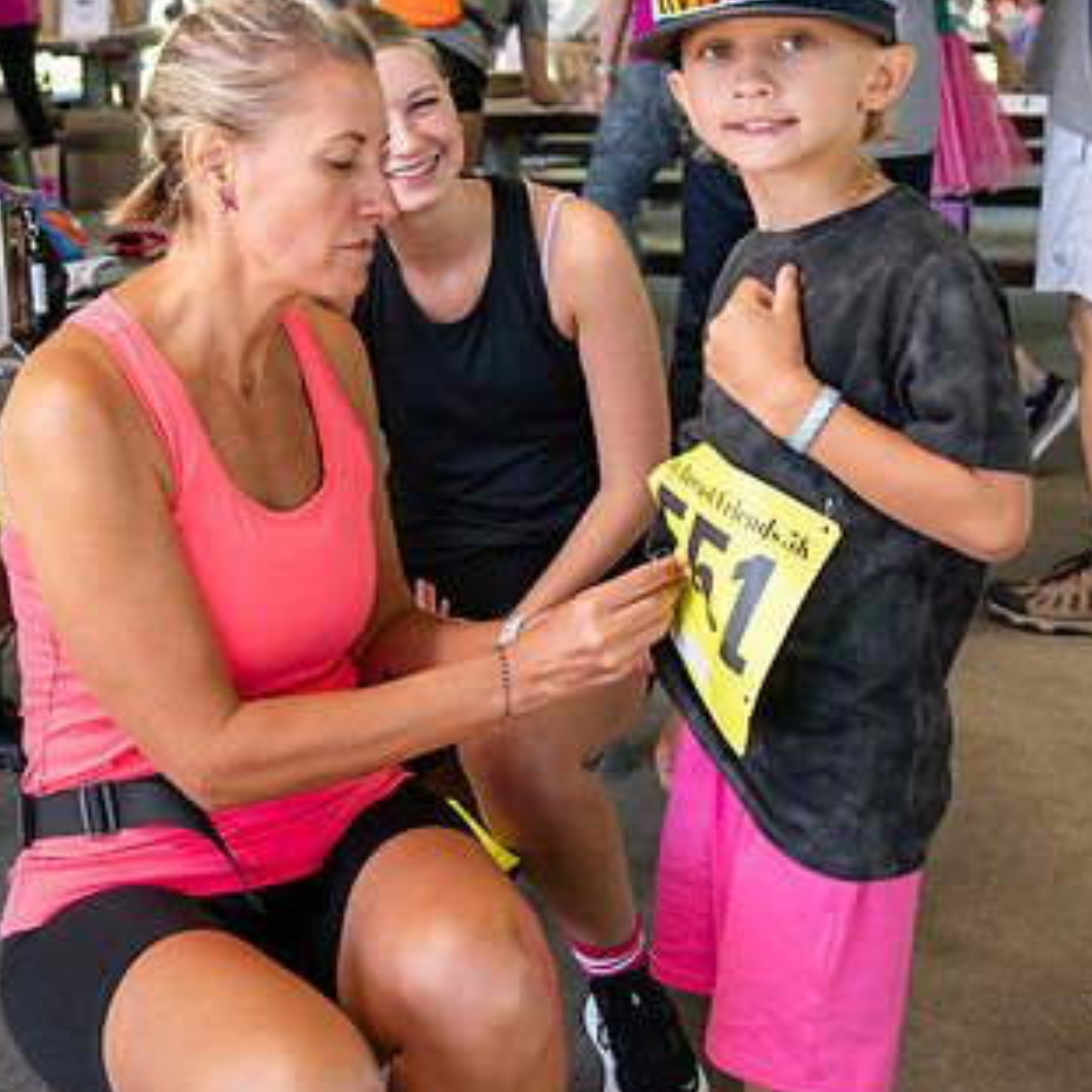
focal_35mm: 57
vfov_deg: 30.0
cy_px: 439
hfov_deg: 29.7
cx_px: 330
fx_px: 2034
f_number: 2.8
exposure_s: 1/400
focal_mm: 24
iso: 250
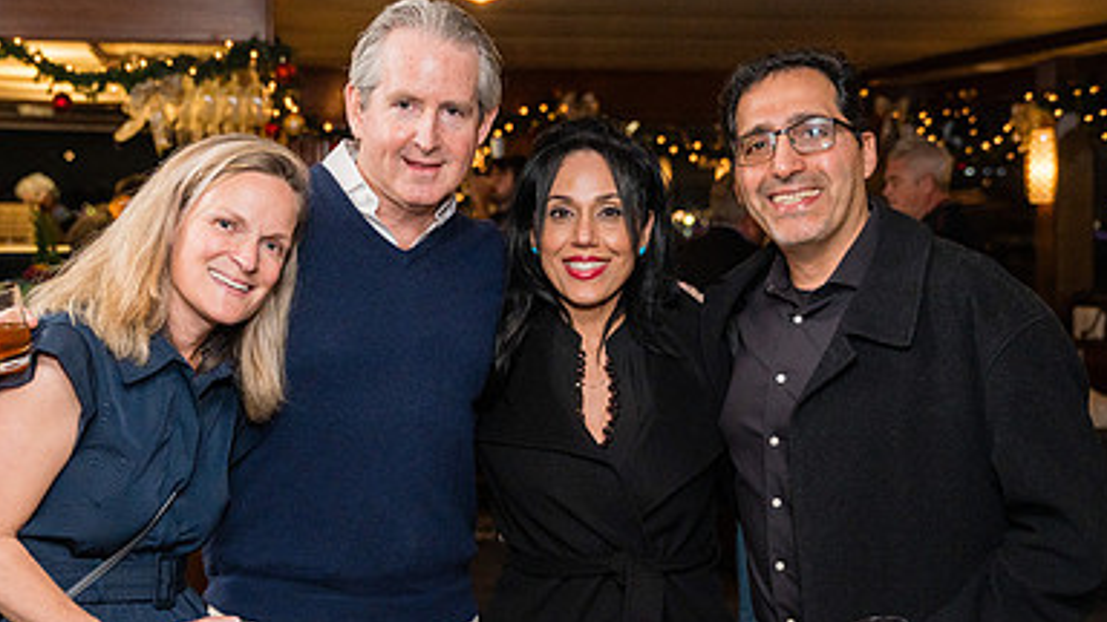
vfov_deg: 20.9
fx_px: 1673
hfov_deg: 36.6
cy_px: 477
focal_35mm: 57
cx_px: 484
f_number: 2.8
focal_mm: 36
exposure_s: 1/400
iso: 1600
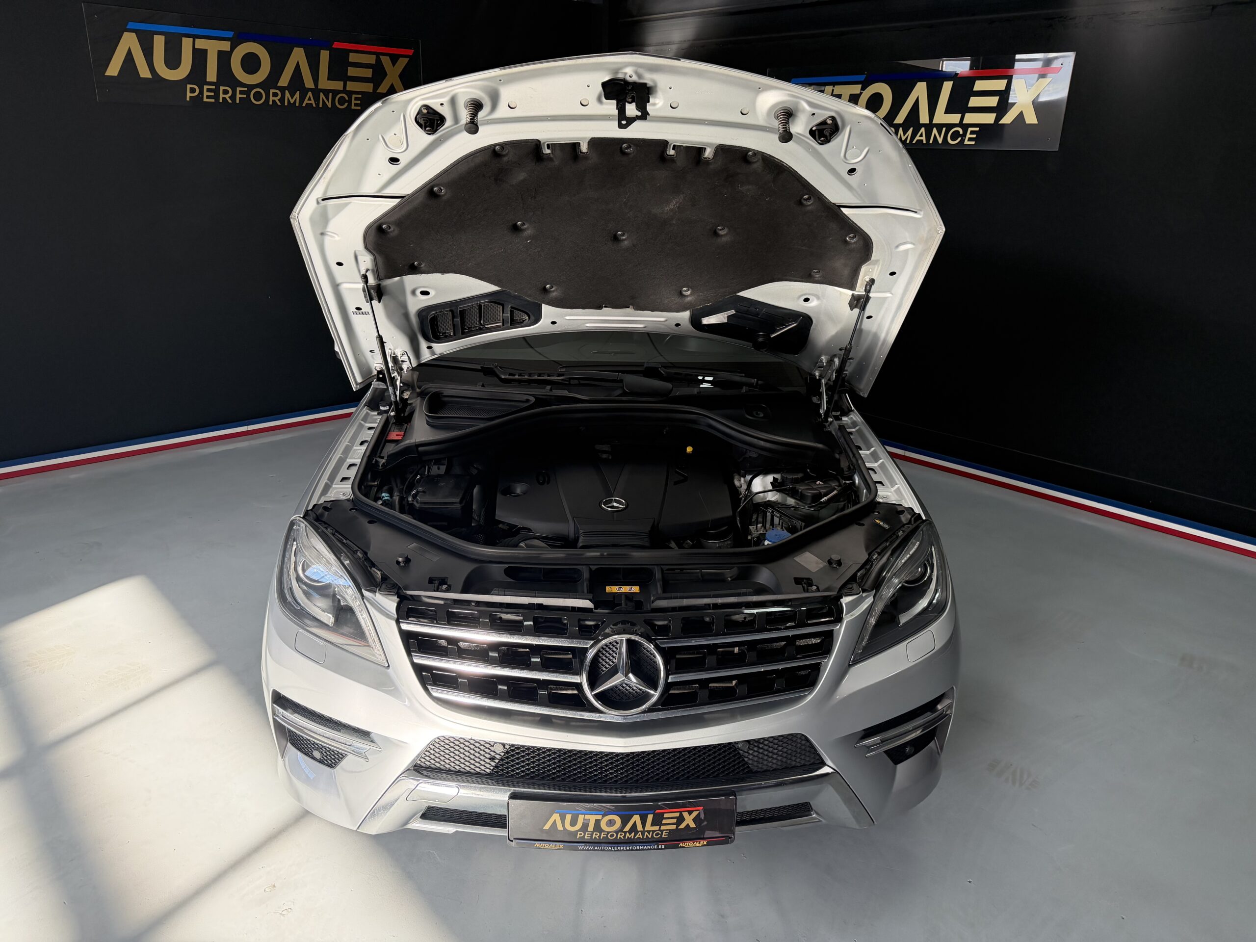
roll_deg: -1.9
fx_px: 871
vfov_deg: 56.8
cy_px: 471
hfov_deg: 71.6
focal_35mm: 24
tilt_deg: -20.7
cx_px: 628
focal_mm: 6.76
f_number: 1.78
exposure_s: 1/227
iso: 200
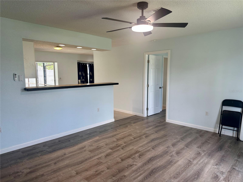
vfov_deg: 56.8
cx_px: 122
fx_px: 168
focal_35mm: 24
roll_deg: -0.1
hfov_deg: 71.6
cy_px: 91
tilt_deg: -6.6
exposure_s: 1/156
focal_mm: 6.86
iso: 100
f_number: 1.78
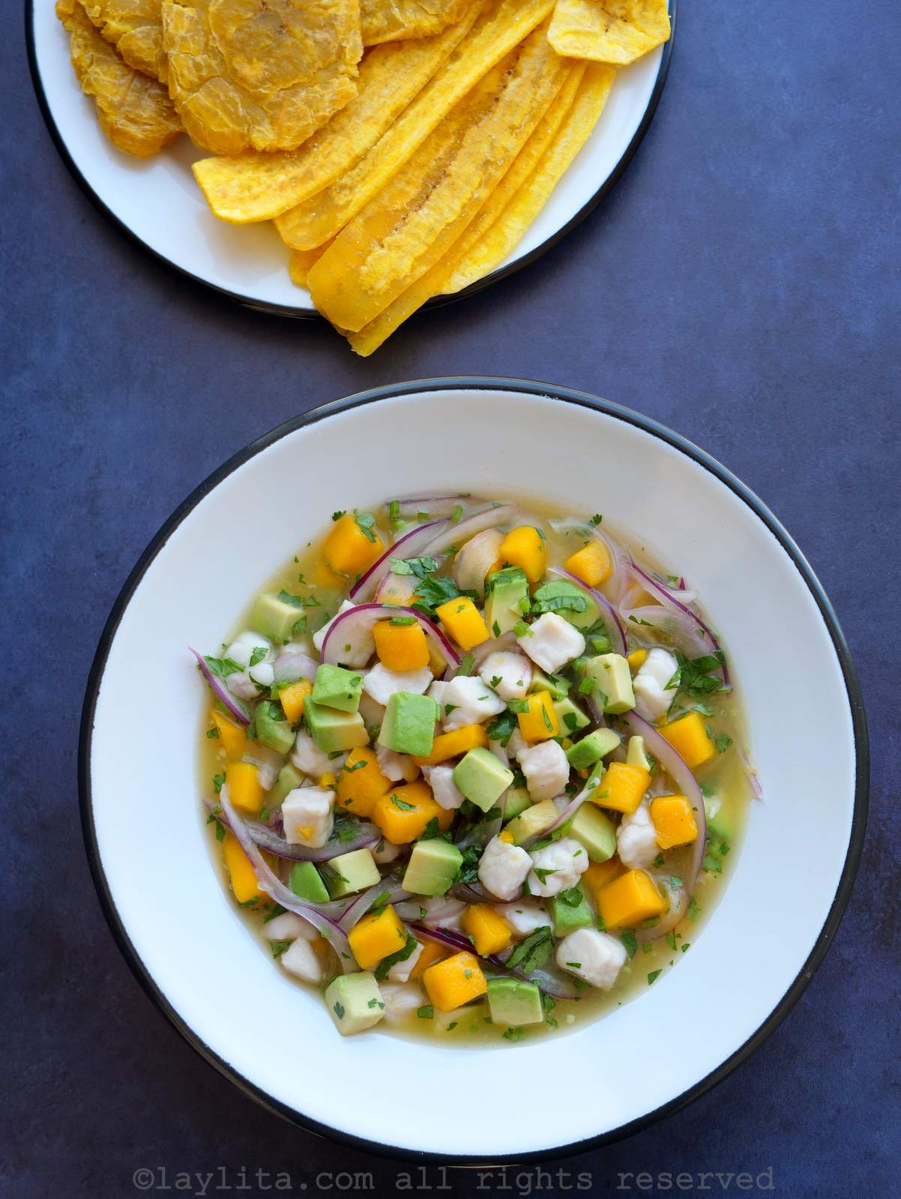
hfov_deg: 30.3
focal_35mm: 48
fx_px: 1664
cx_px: 450
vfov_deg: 39.6
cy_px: 600
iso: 200
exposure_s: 1/125
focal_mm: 24
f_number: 3.5
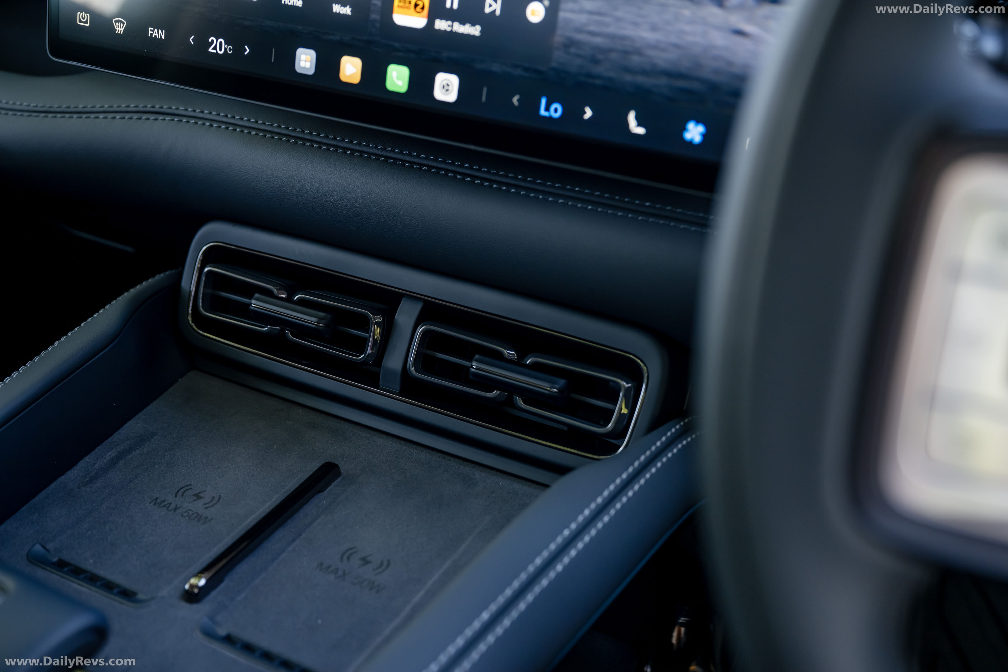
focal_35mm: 43
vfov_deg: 31.2
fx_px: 1204
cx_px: 504
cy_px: 336
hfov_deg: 45.4
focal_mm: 43
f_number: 4.5
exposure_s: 1/25
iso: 400
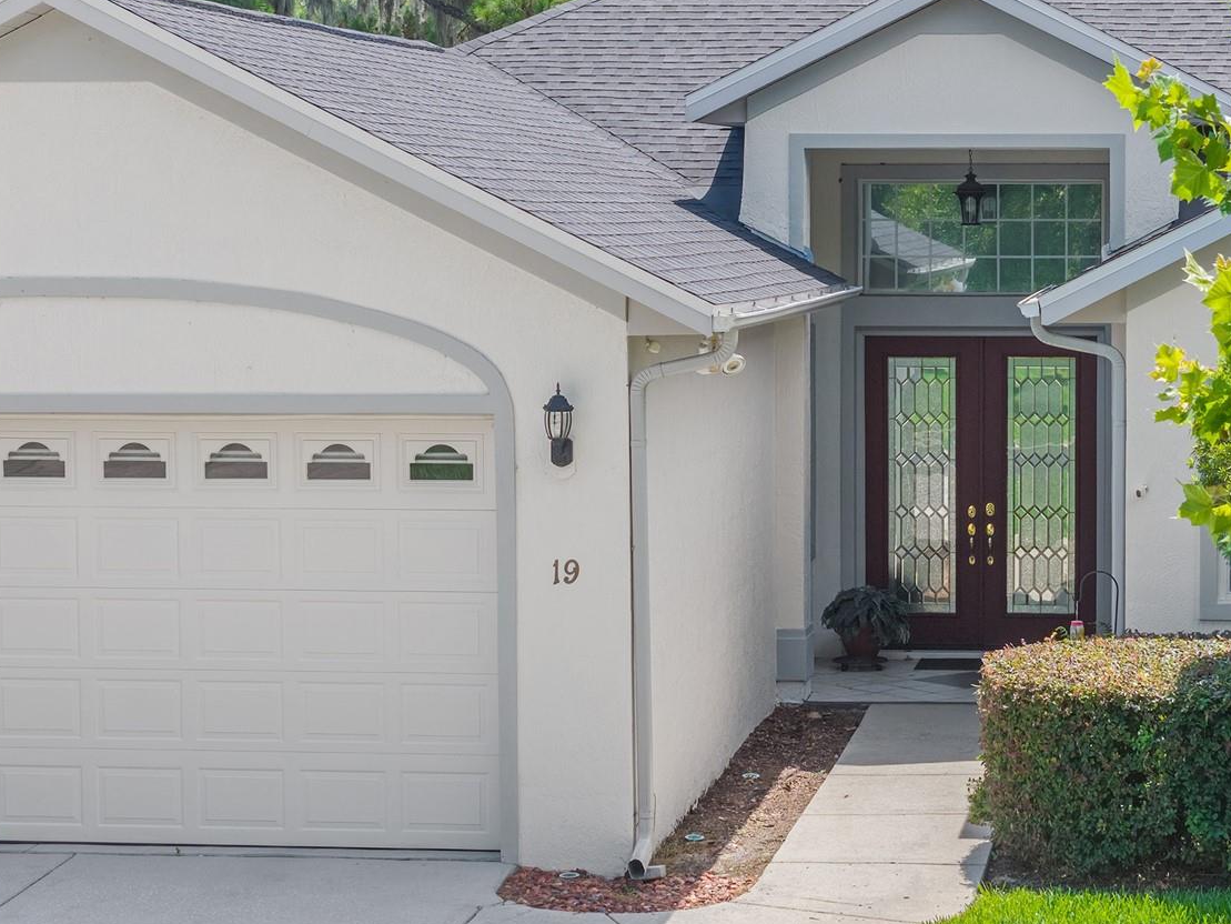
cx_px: 854
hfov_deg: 19.4
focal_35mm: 101
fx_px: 3592
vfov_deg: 14.6
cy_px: 441
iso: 180
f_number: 2.8
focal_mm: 19.35
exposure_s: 1/1000
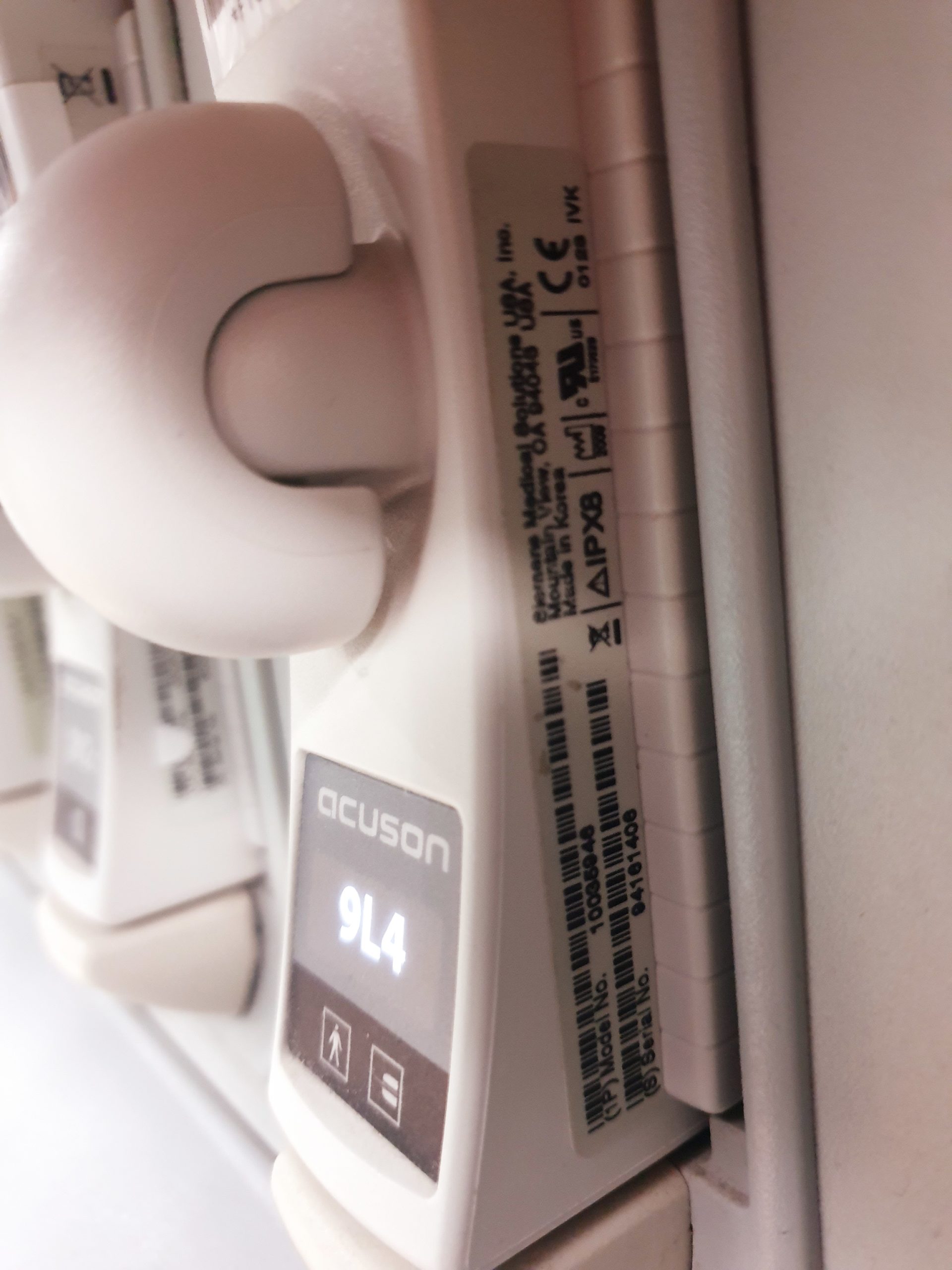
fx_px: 953
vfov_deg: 67.3
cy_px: 635
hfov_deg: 53.1
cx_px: 476
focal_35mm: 26
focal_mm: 4.3
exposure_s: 1/20
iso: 320
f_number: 1.5
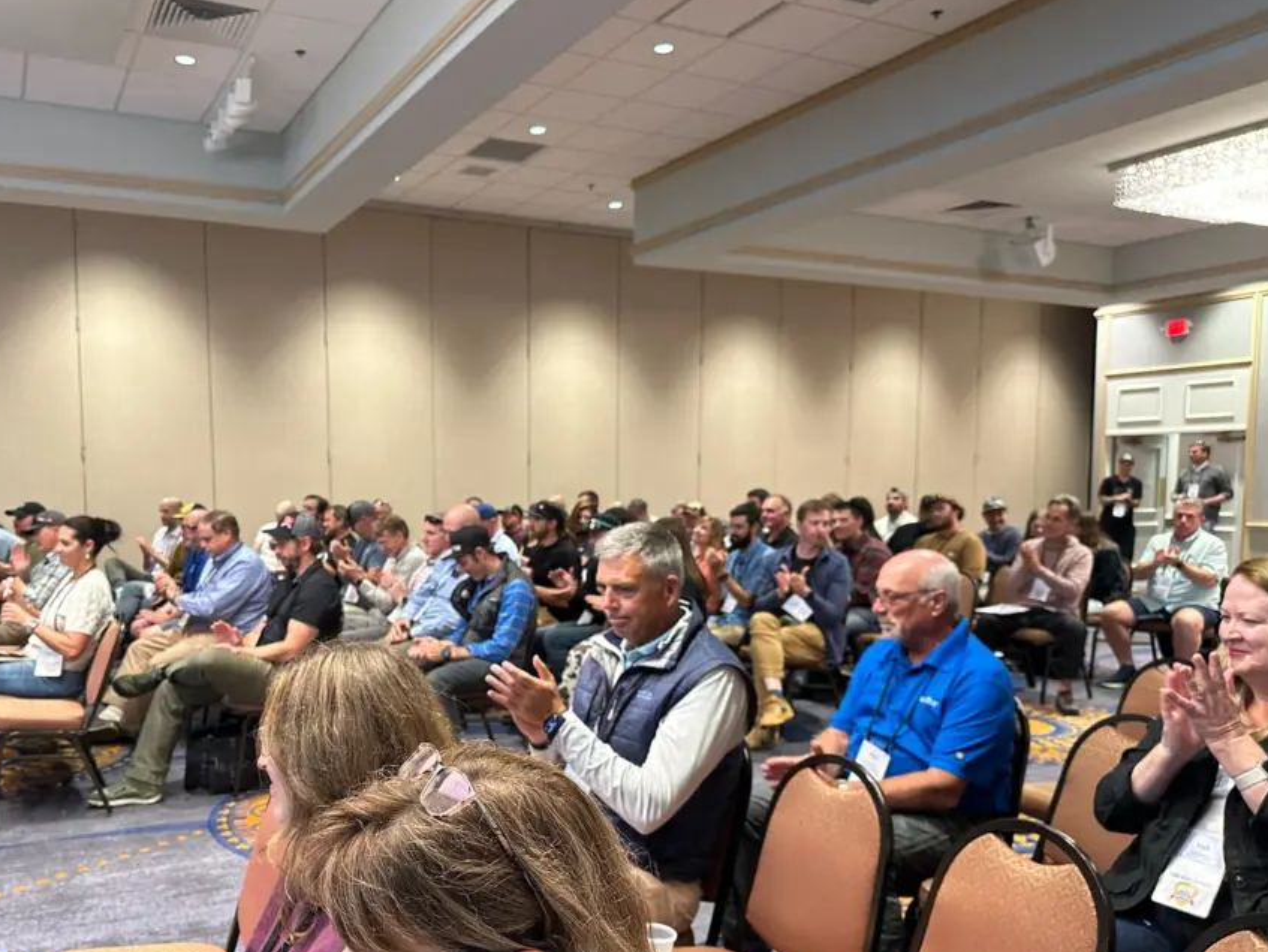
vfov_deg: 48.0
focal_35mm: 29
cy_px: 566
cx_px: 510
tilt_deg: -4.8
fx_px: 1063
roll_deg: -0.1
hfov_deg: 61.1
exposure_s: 1/60
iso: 320
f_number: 1.78
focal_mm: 6.86
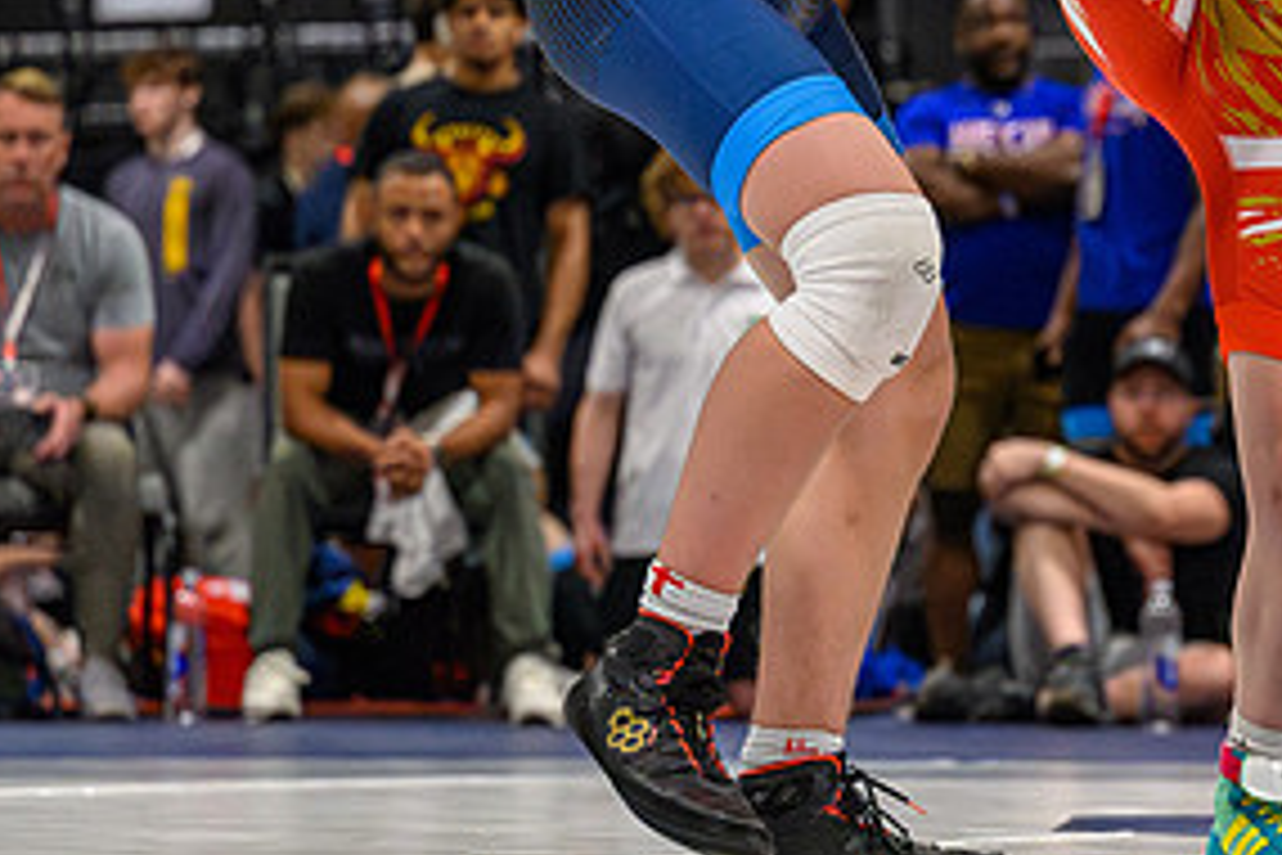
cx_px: 1034
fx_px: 7407
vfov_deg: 6.6
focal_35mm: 208
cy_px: 228
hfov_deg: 9.9
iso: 10000
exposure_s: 1/800
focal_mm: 79
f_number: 2.8
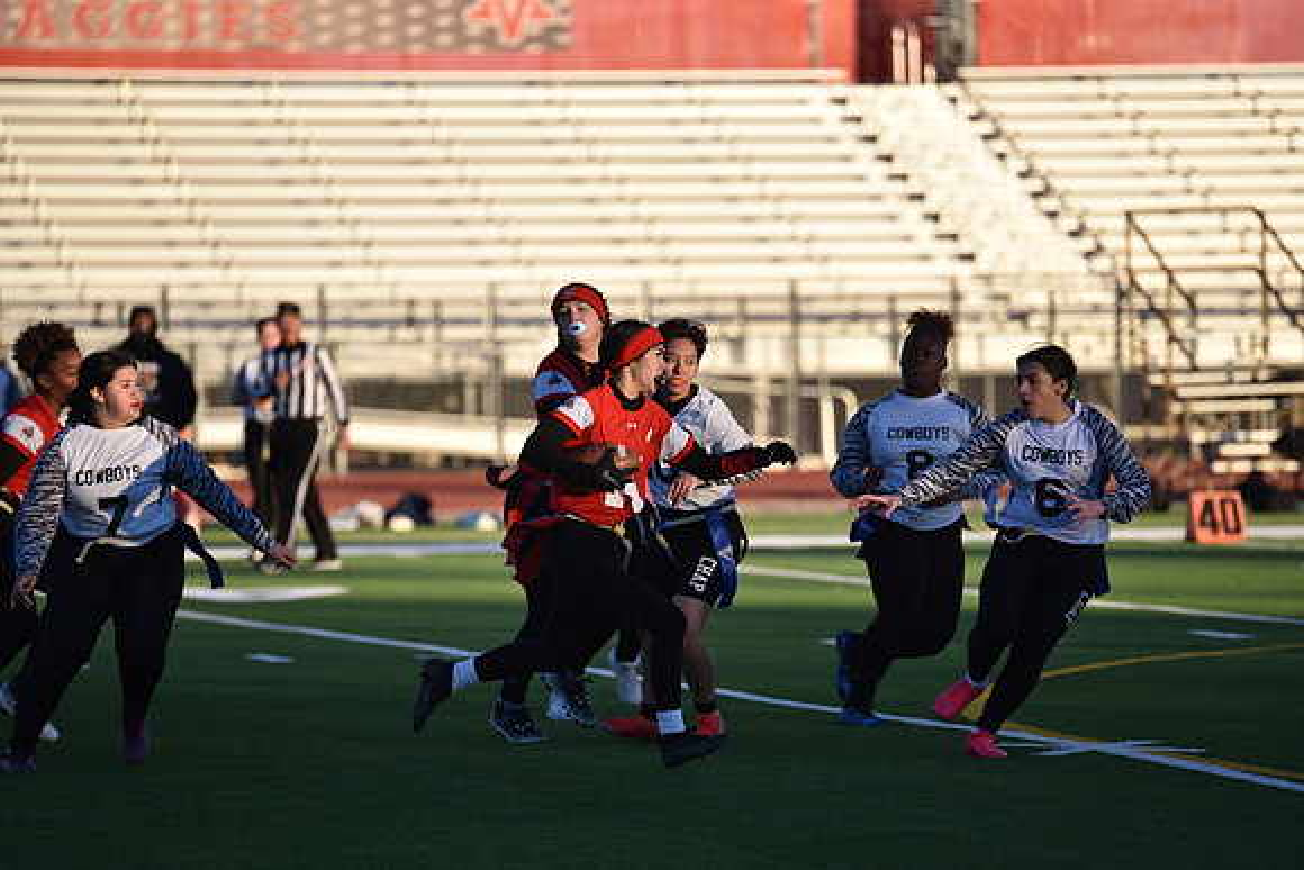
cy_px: 435
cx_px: 652
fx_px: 7246
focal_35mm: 200
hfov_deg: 10.3
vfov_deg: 6.9
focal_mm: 200
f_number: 2.8
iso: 180
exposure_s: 1/1250
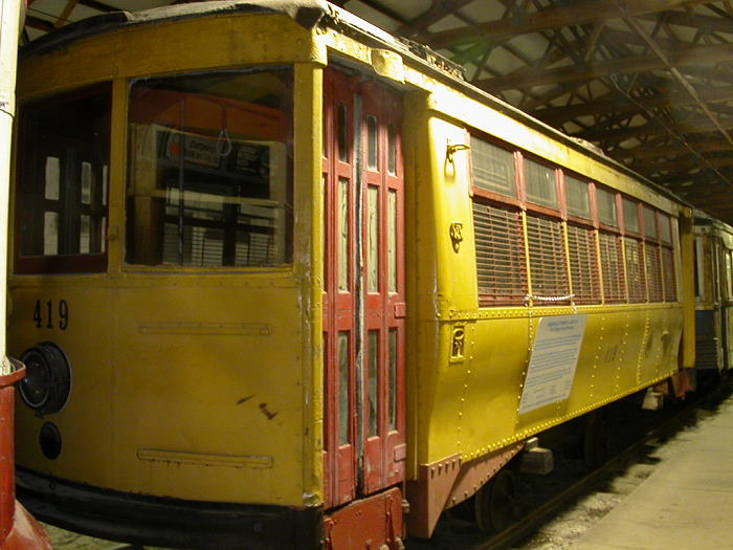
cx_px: 366
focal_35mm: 37
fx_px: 783
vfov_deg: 38.7
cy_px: 275
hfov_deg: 50.1
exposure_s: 1/4.7
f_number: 4.5
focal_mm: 5.6
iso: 200
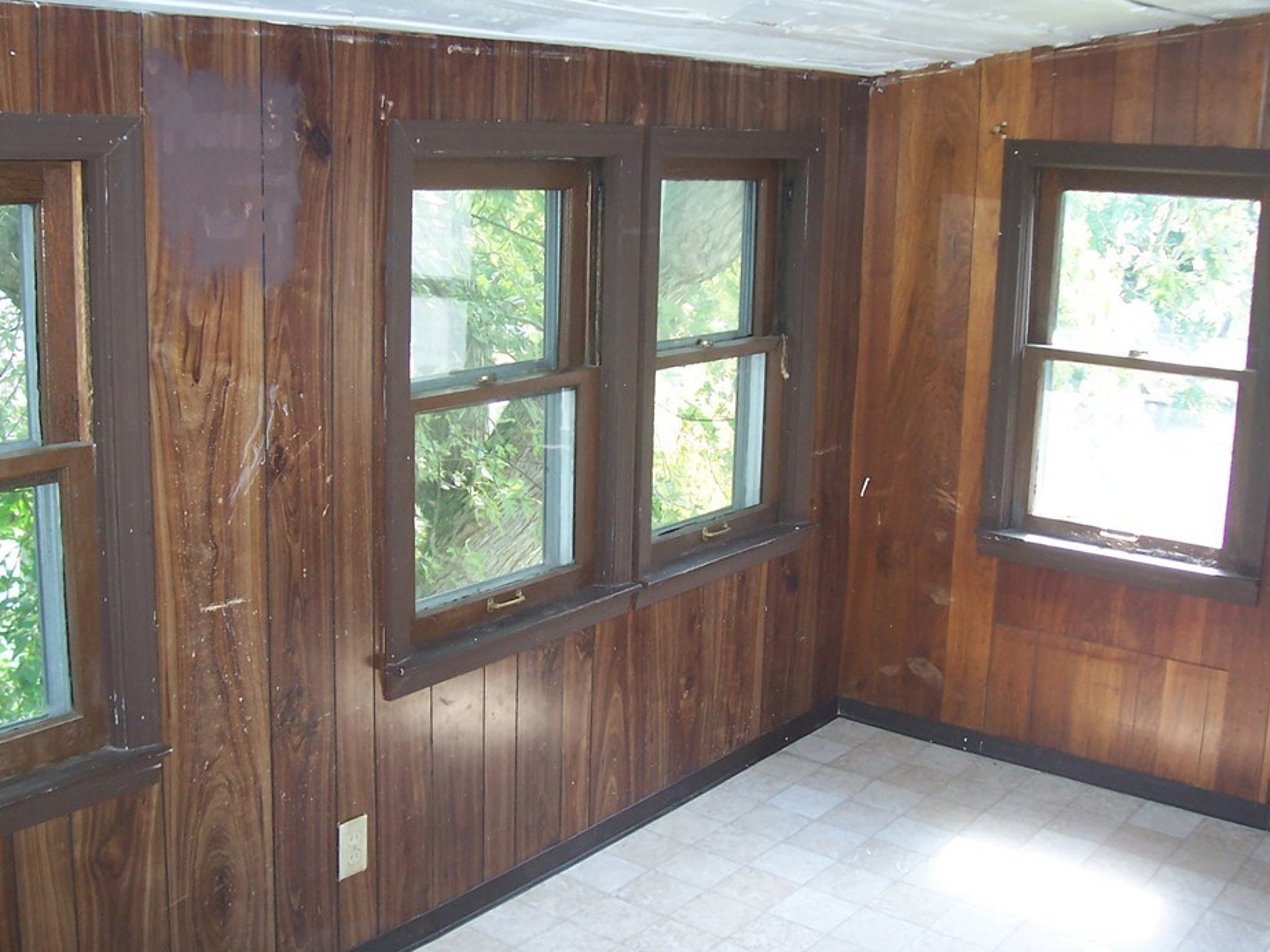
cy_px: 470
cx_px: 591
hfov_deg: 45.7
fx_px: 1504
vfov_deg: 35.1
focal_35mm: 41
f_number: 2.8
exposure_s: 1/60
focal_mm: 5.6
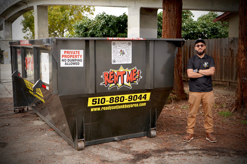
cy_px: 82
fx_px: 288
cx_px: 124
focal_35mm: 42
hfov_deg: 46.4
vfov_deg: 31.9
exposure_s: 1/160
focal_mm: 42
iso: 160
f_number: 4.5
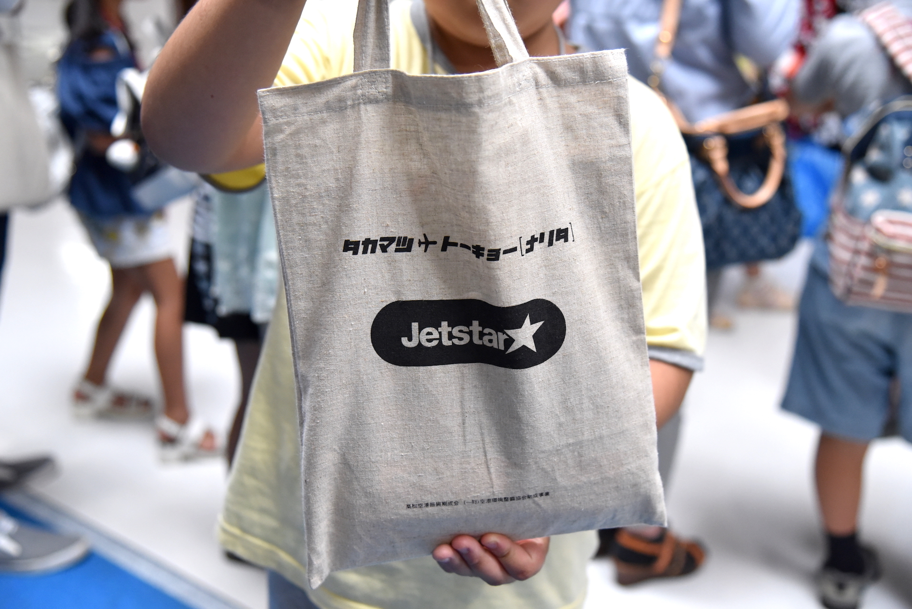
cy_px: 304
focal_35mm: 46
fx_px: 1166
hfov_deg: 42.7
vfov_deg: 29.3
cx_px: 456
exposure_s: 1/500
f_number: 4
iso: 3200
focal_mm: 46
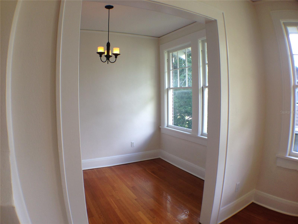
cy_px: 112
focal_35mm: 33
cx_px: 149
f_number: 2.4
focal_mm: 4.12
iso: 50
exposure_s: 1/60
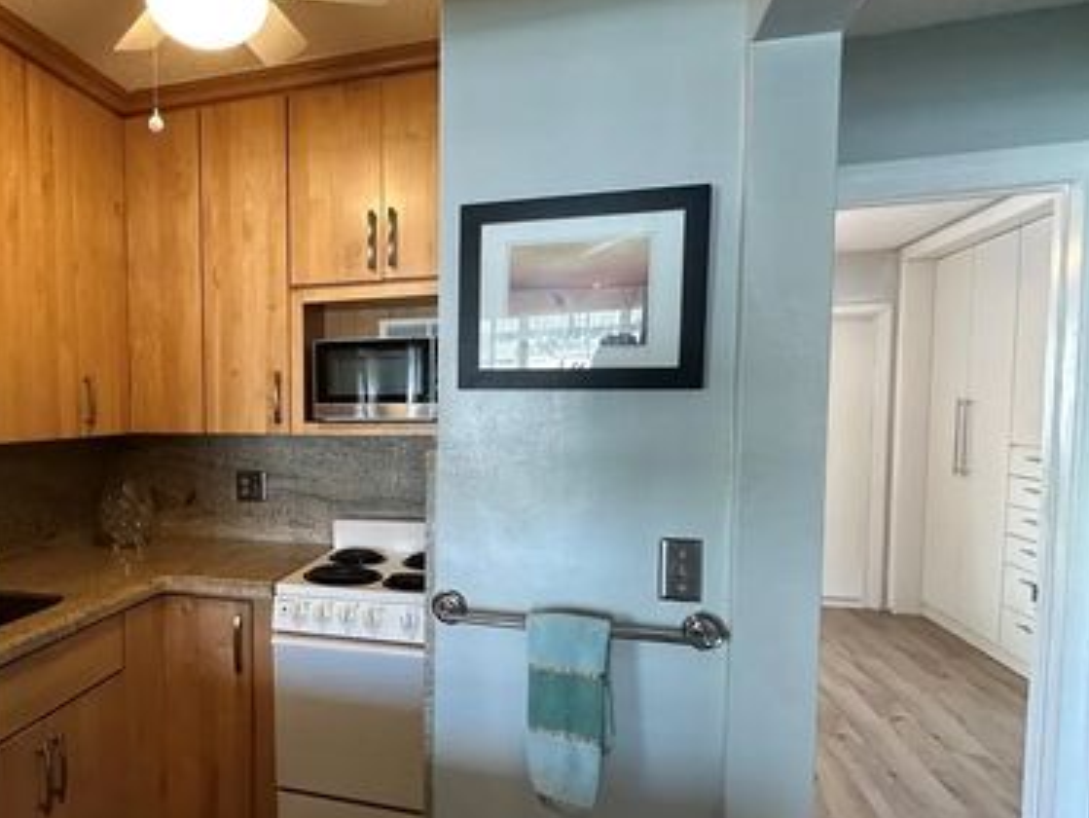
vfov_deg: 56.7
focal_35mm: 24
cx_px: 312
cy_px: 453
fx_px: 755
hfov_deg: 68.3
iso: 250
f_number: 2.2
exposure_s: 1/60
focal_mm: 2.22
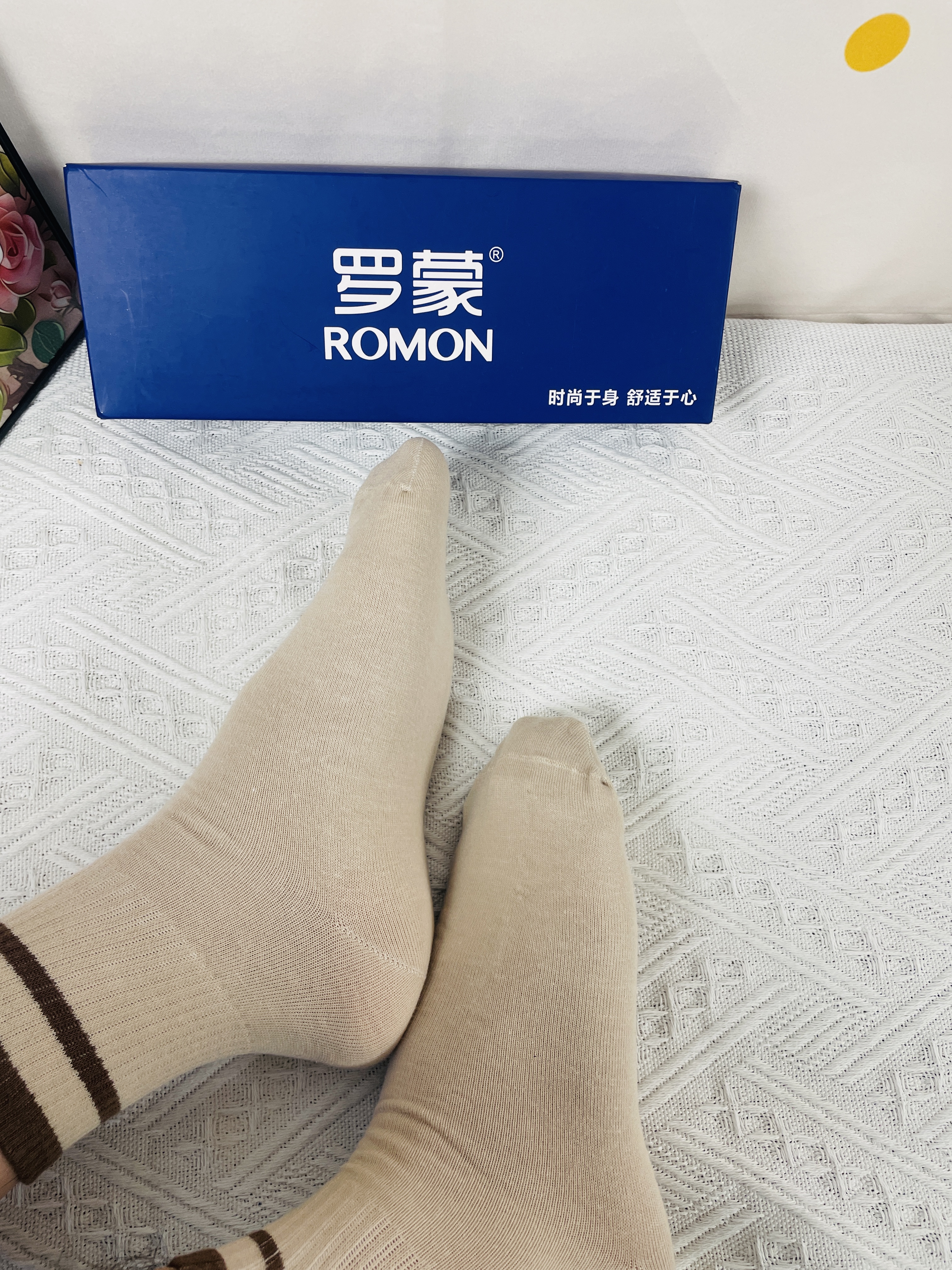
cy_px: 635
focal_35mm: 26
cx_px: 476
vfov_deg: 67.3
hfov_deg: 53.1
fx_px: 953
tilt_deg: -68.6
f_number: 1.6
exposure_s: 1/100
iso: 64
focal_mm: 4.2
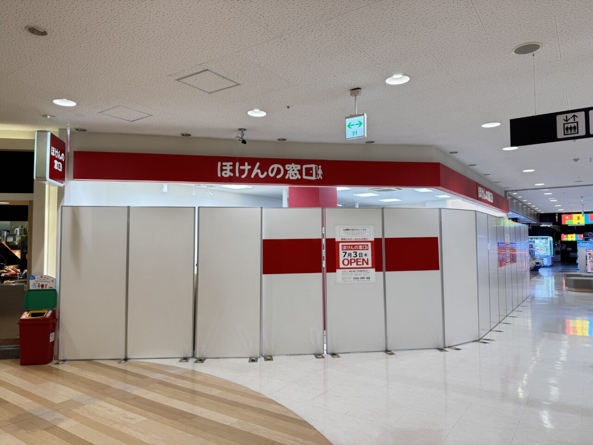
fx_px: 411
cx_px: 296
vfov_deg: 56.8
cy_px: 222
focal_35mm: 24
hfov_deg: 71.6
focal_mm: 6.76
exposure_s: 1/120
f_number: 1.78
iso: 80
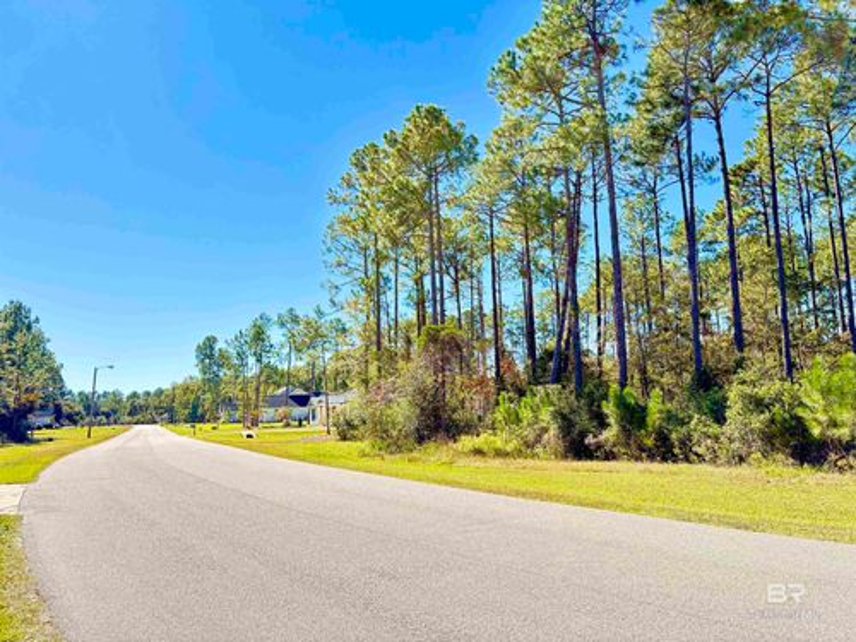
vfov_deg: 53.1
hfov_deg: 67.3
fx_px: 643
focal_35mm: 26
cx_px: 428
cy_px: 321
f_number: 1.6
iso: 64
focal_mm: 5.96
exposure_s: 1/873
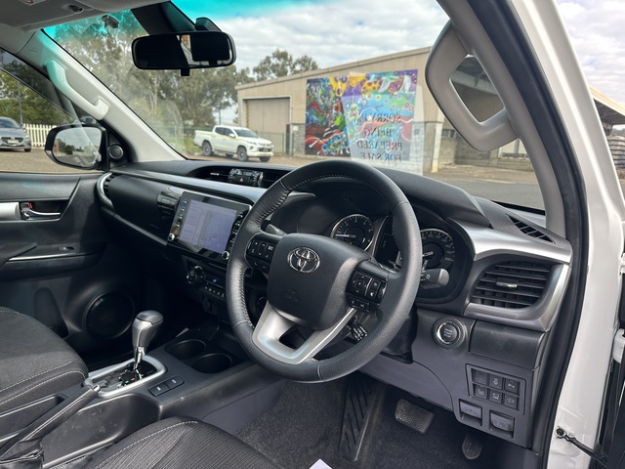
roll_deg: -3.5
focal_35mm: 24
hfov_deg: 71.6
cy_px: 234
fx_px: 433
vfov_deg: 56.8
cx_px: 312
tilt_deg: -10.5
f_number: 1.78
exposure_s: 1/604
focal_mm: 6.86
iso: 80
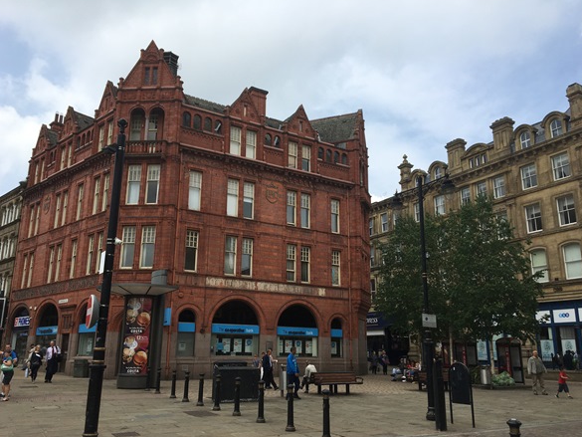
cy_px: 225
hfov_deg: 59.9
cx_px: 285
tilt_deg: +14.8
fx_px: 504
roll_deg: -0.9
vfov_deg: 46.8
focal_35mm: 30
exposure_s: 1/1789
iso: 25
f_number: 2.2
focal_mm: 4.15
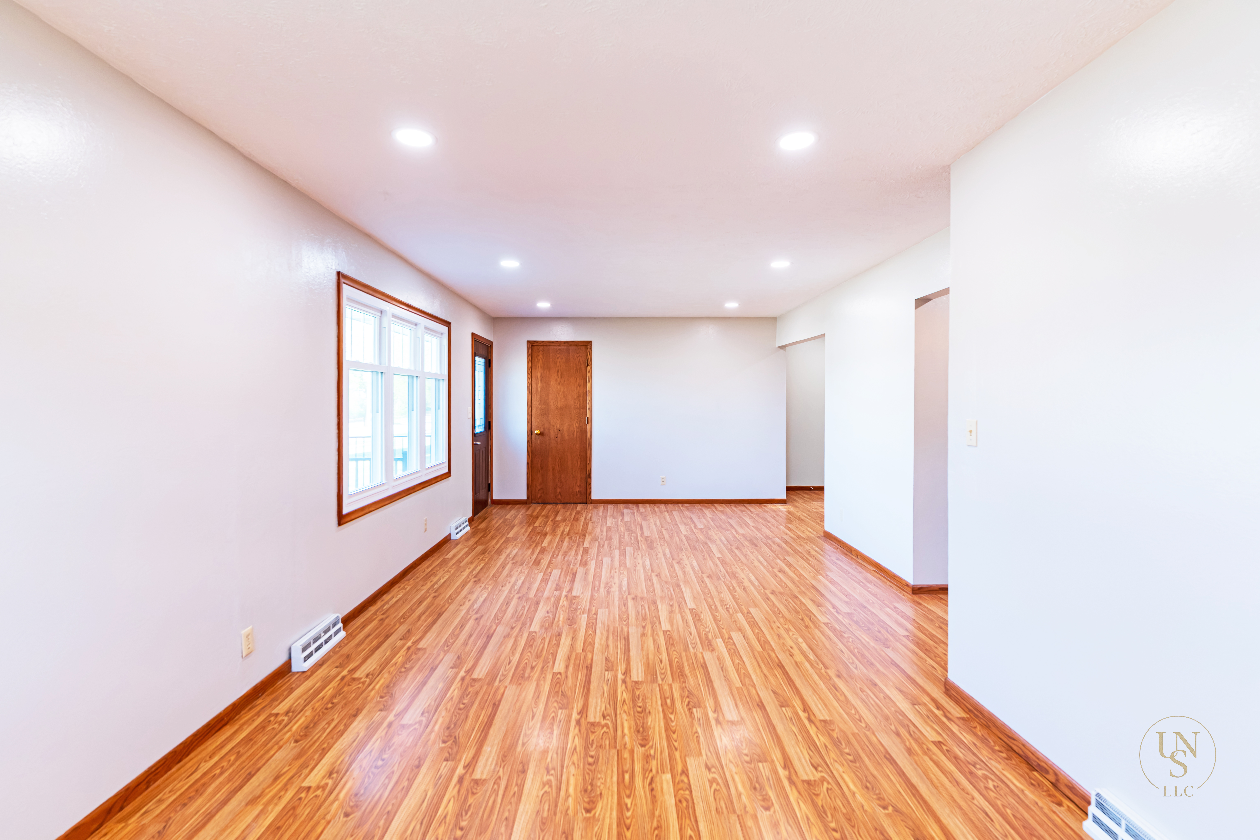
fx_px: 595
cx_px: 630
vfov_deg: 70.4
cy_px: 420
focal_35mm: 17
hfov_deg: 93.3
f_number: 5
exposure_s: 1/60
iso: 1000
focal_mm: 17
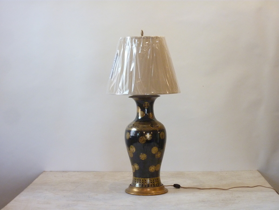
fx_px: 669
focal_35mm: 83
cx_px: 140
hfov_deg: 23.6
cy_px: 105
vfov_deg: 17.8
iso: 400
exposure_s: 1/15
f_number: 4.2
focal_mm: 13.7
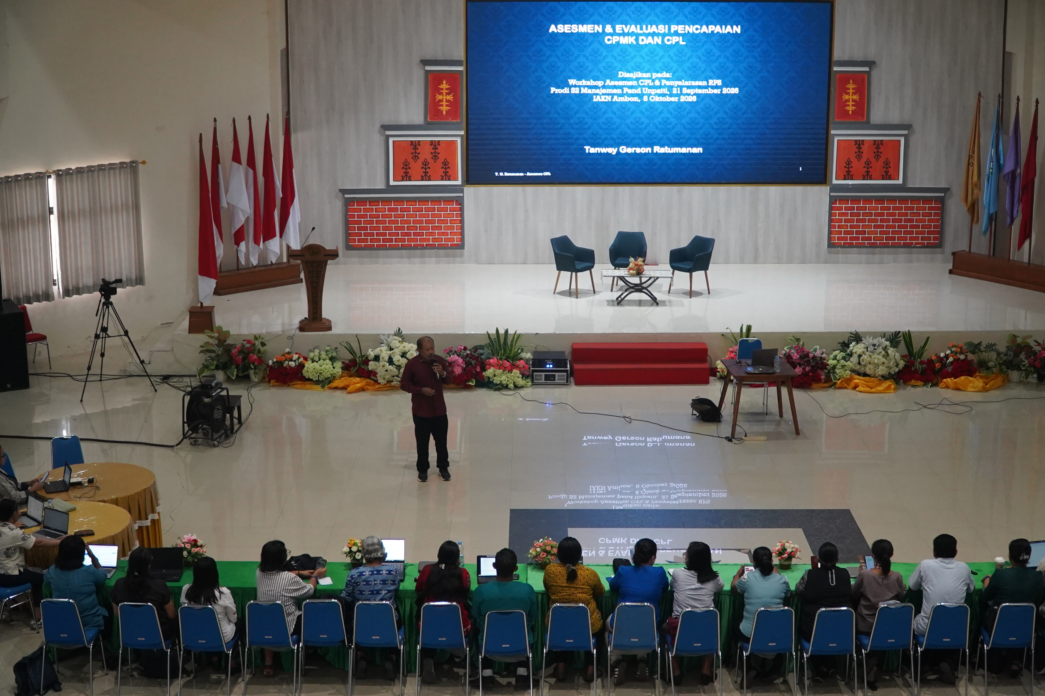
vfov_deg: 26.5
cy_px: 348
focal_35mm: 51
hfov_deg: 38.9
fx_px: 1480
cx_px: 522
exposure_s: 1/160
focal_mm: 34
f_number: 4
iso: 2500
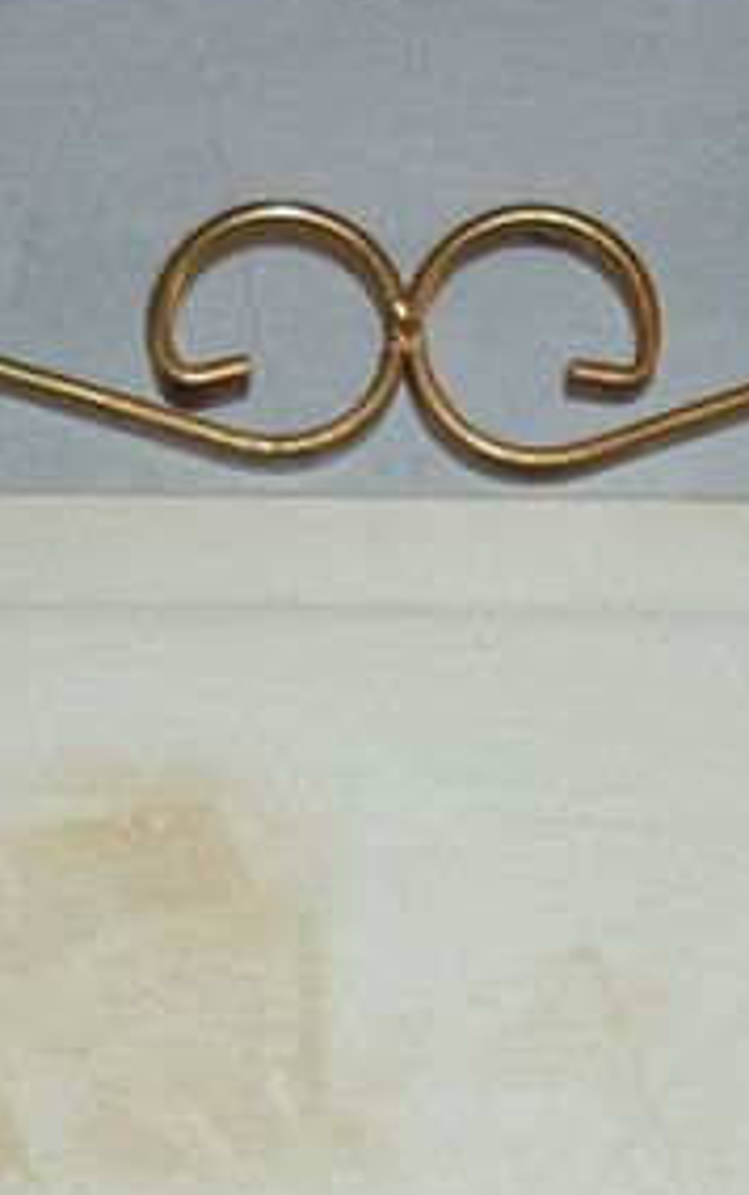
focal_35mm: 123
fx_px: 4009
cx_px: 282
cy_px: 1515
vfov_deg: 16.1
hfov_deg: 10.7
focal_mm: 5.5
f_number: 2.8
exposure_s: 1/30
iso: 100
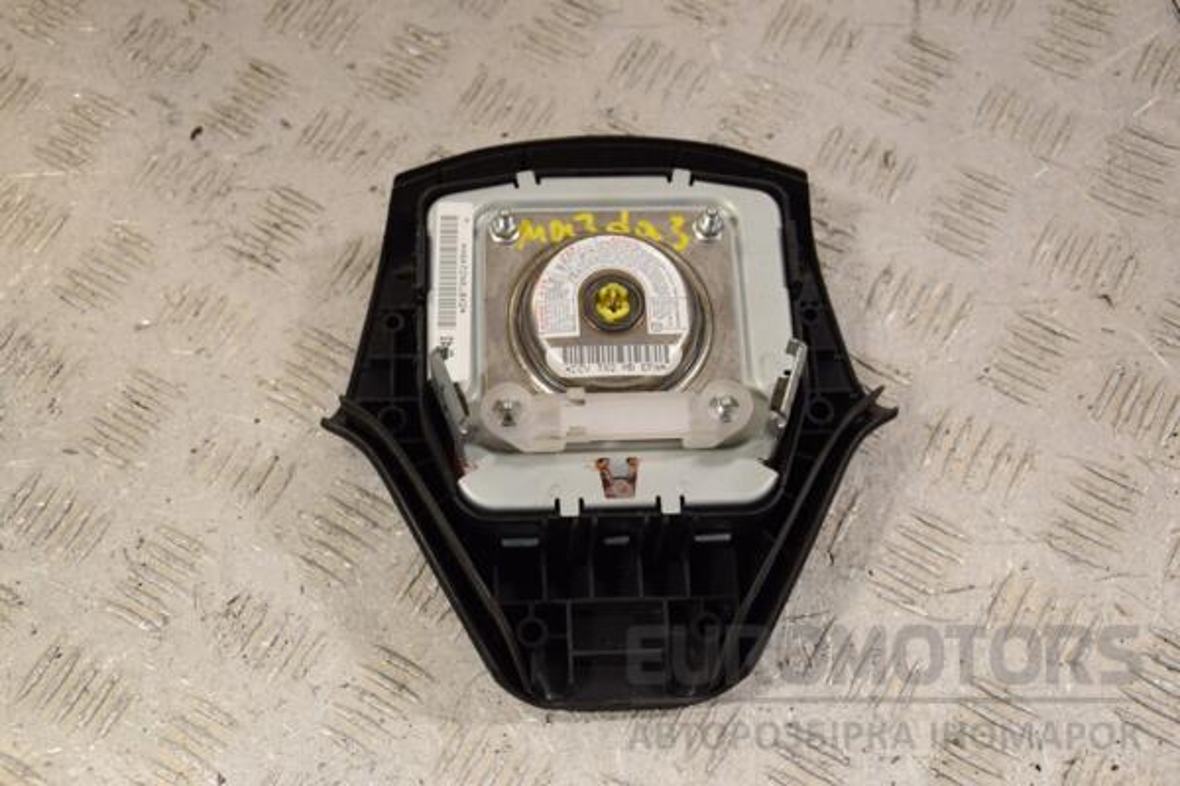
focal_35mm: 48
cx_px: 590
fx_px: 1573
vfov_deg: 28.1
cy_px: 393
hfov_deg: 41.1
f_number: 5.6
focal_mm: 32
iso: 400
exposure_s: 1/125
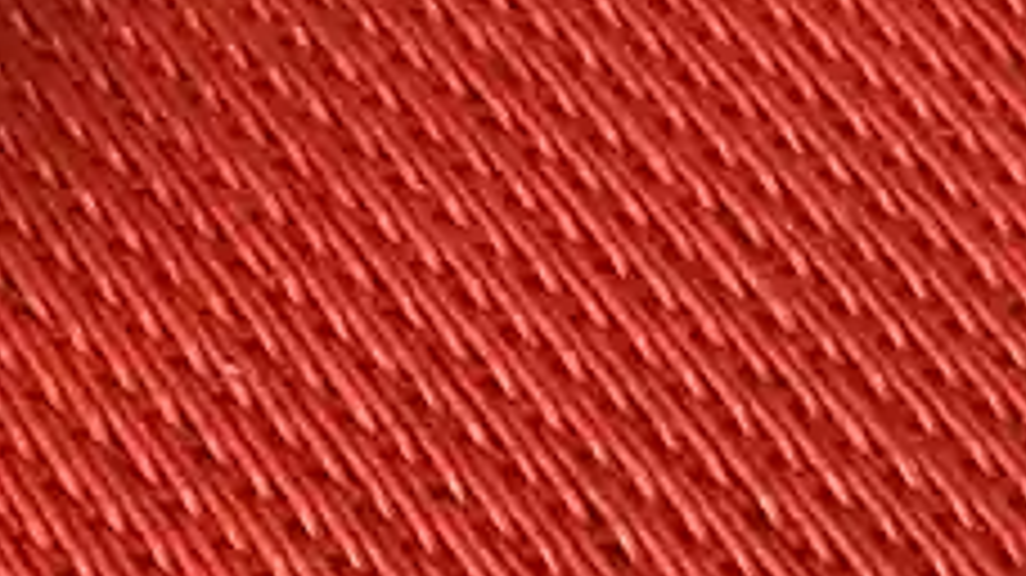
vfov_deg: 8.2
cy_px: 418
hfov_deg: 12.3
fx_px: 4025
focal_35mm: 148
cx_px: -1206
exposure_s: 1/50
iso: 250
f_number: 2.4
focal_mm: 3.3
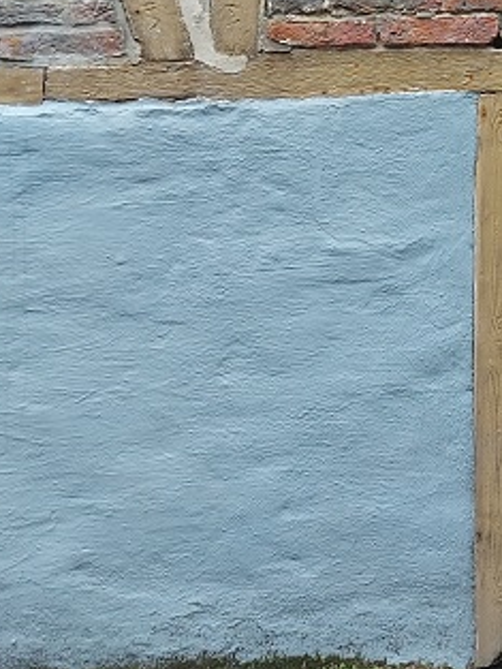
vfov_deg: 23.7
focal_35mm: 78
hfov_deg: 16.9
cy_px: -36
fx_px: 1507
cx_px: 783
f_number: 1.8
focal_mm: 5.23
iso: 32
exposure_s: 1/50
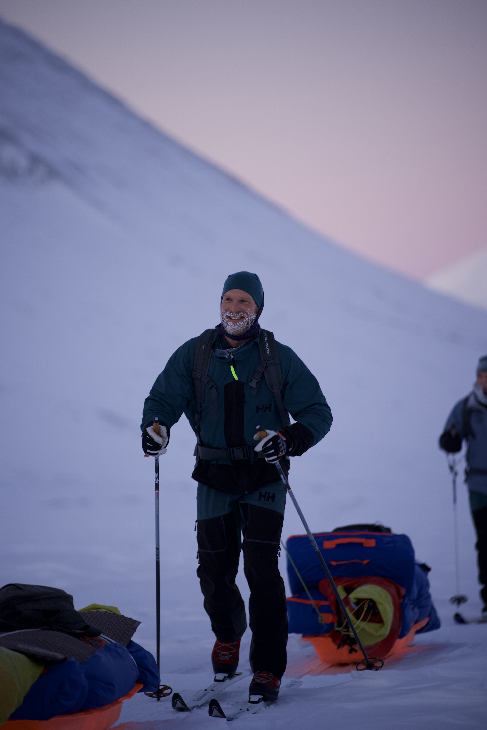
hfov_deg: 8.5
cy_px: 365
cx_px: 244
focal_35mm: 161
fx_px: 3267
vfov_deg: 12.8
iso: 500
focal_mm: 161
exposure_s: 1/320
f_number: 2.8
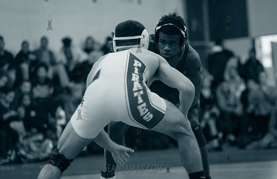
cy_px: 102
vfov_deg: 8.9
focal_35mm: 150
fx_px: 1146
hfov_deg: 13.8
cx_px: 153
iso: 5000
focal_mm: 135
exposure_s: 1/320
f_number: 2.8
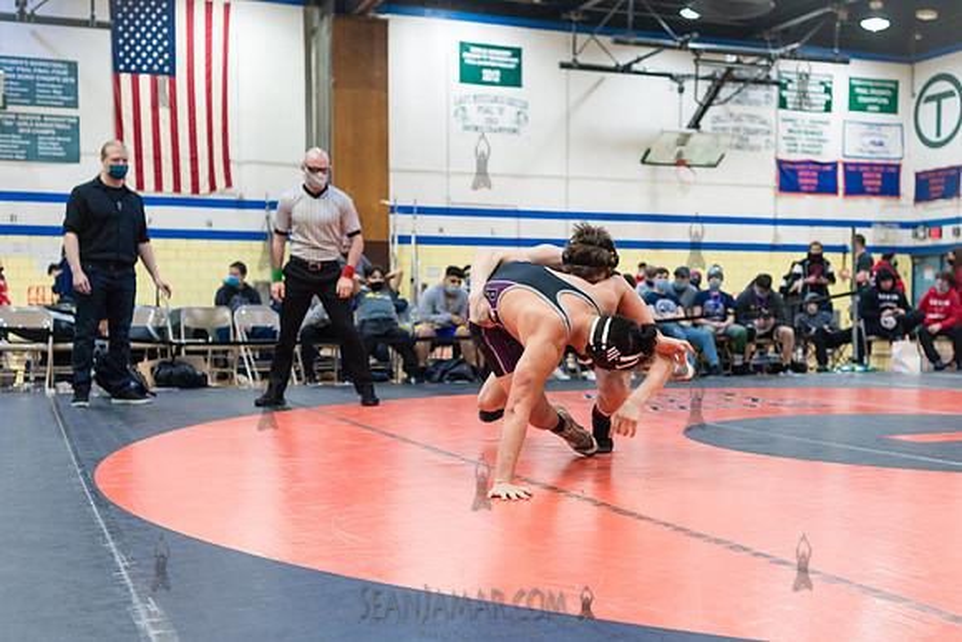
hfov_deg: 44.5
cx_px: 526
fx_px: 1174
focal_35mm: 44
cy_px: 374
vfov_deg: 30.5
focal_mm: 35
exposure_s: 1/400
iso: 4000
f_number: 3.5
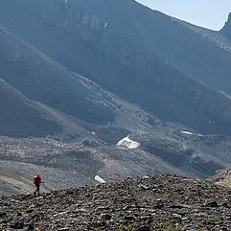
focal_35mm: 119
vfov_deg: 14.6
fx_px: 898
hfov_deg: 14.6
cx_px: 141
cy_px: 88
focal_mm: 28
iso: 200
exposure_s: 1/320
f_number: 8
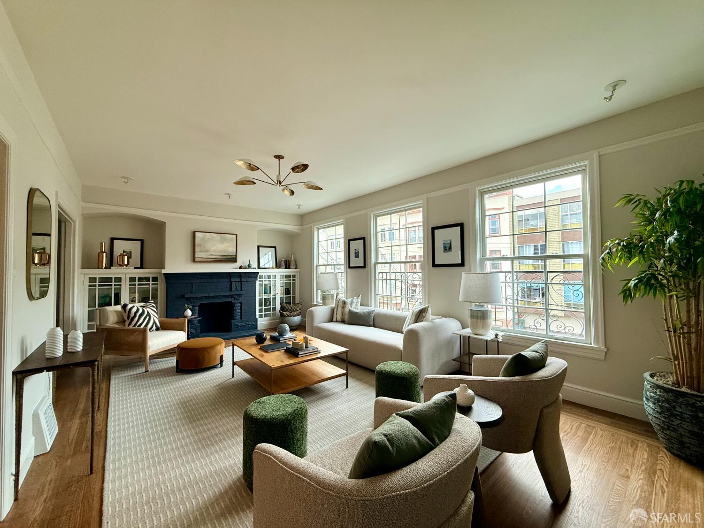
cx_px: 352
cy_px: 264
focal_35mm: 14
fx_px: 285
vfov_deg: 85.7
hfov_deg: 102.1
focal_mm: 2.22
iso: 80
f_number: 2.2
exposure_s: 1/99
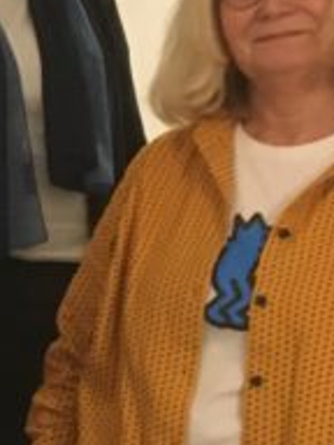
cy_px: 352
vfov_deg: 12.7
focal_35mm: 155
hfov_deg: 8.9
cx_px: -392
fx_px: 1994
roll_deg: -1.0
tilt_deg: +8.1
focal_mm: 4.15
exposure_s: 1/25
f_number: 2.2
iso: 200
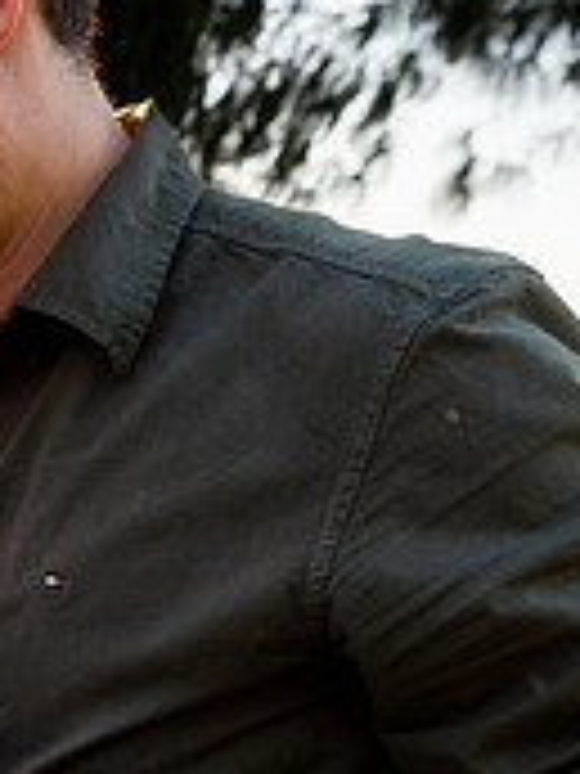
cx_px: -405
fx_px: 2100
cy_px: 745
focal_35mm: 94
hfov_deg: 14.2
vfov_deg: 20.3
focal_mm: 29
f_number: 5.6
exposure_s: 1/320
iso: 200
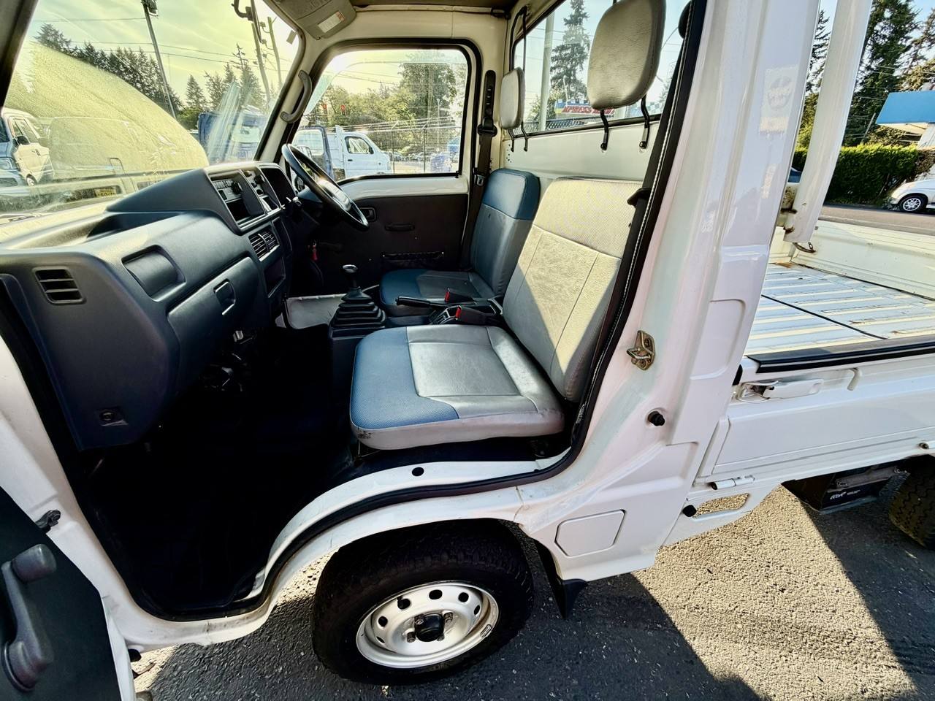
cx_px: 468
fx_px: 378
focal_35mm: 14
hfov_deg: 102.1
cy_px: 350
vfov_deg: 85.7
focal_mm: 2.22
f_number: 2.2
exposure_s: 1/187
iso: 40
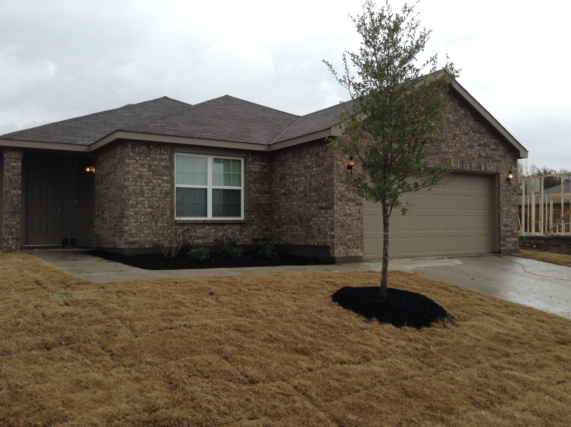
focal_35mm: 33
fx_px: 544
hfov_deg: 55.4
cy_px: 214
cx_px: 286
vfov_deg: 42.8
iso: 32
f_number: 2.4
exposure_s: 1/358
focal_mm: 3.3
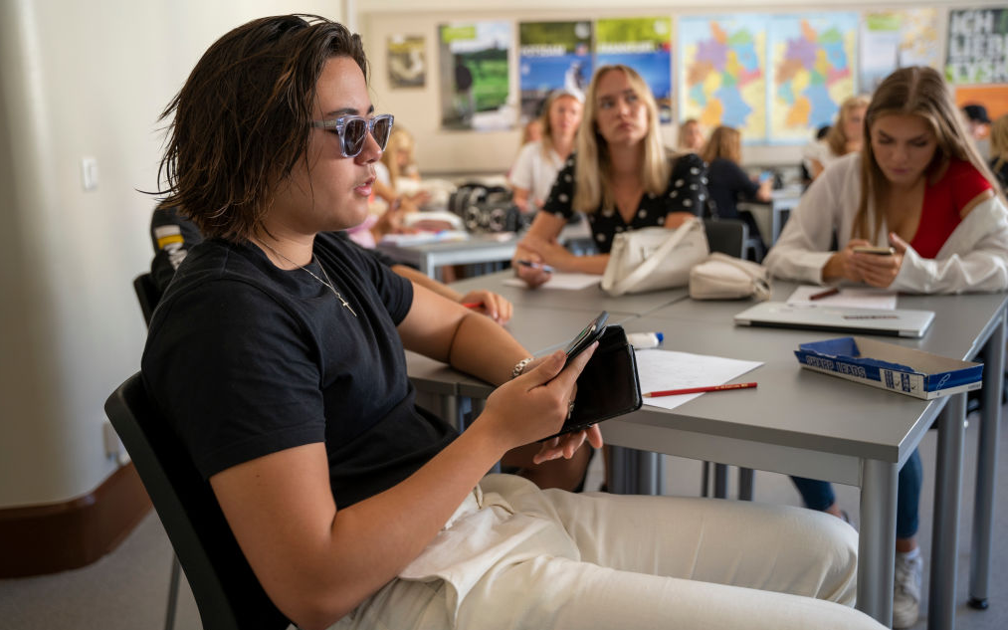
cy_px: 308
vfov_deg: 37.2
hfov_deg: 56.6
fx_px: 937
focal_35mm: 34
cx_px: 506
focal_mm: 33.1
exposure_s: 1/80
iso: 200
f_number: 2.8
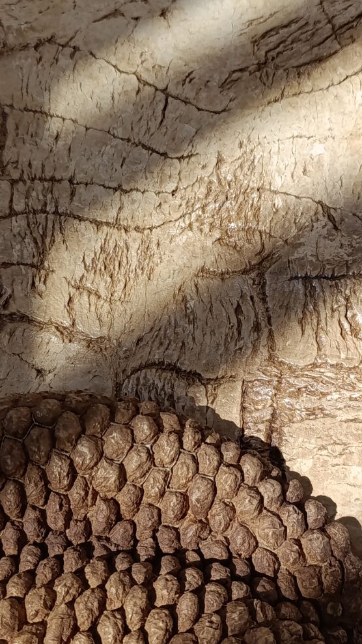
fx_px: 444
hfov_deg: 43.8
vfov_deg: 71.9
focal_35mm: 26
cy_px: 314
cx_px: 241
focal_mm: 6.14
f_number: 1.6
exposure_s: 1/374
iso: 50
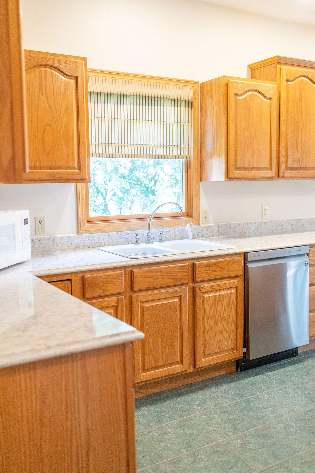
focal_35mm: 35
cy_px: 236
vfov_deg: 54.4
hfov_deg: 37.9
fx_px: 459
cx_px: 158
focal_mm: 35
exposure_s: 1/400
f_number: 2.5
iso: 1600
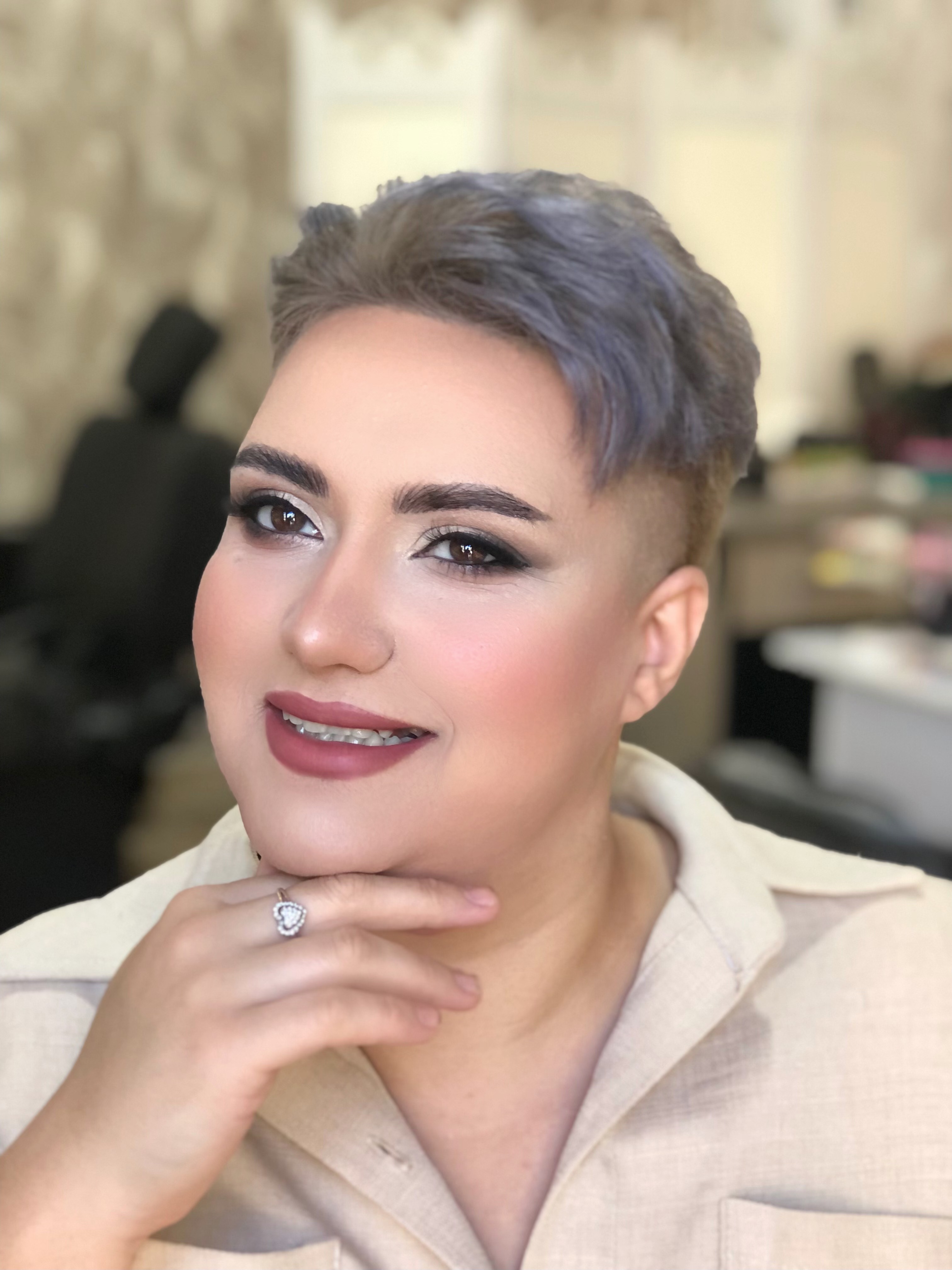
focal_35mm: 57
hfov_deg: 25.7
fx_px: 2090
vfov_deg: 33.8
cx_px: 476
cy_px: 635
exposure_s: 1/33
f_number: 2.8
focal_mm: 6.6
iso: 80
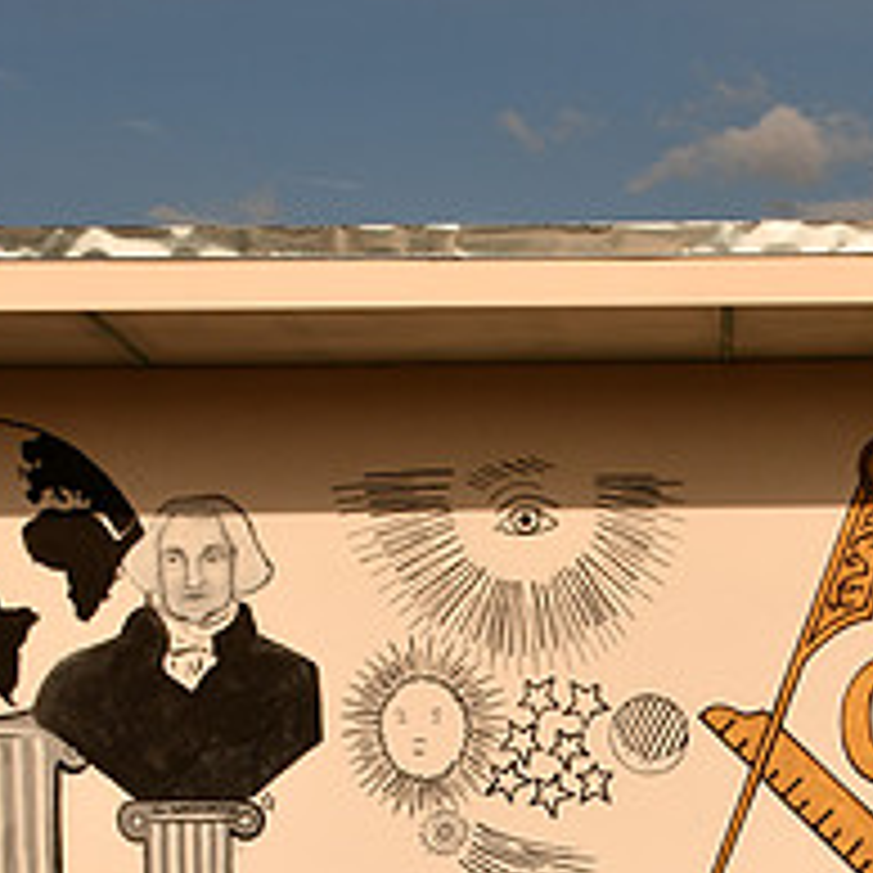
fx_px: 2825
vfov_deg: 17.4
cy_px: 745
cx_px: 842
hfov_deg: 17.2
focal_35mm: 99
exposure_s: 1/160
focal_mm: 26
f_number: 16
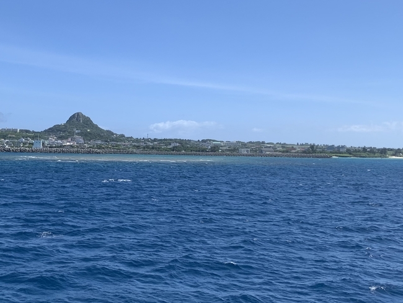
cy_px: 148
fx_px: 559
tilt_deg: +0.0
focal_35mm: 48
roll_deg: -1.3
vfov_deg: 30.3
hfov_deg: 39.1
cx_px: 126
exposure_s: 1/2257
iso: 25
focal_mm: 4.25
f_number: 1.8
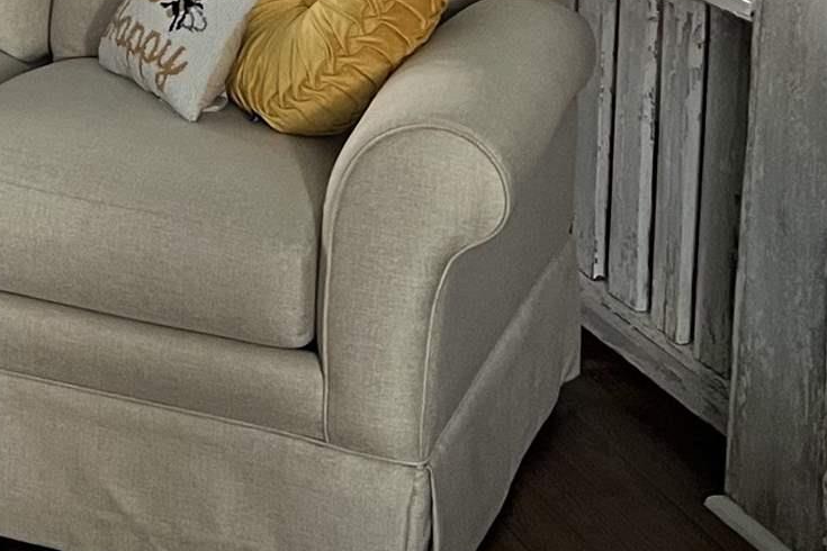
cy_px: -484
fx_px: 2596
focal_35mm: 113
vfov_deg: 11.2
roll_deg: -1.4
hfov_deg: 17.1
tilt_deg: -2.2
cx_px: -225
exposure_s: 1/79
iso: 125
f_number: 1.5
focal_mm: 5.7
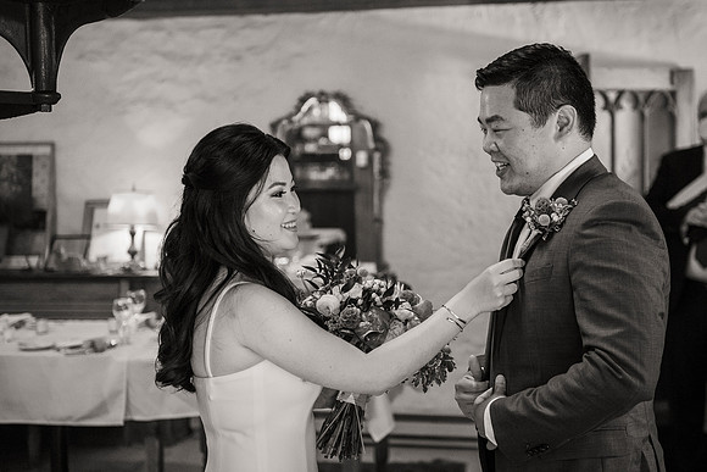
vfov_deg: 22.5
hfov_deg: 33.2
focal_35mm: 60
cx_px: 388
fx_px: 1184
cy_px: 213
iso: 2500
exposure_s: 1/80
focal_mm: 55
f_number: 2.8
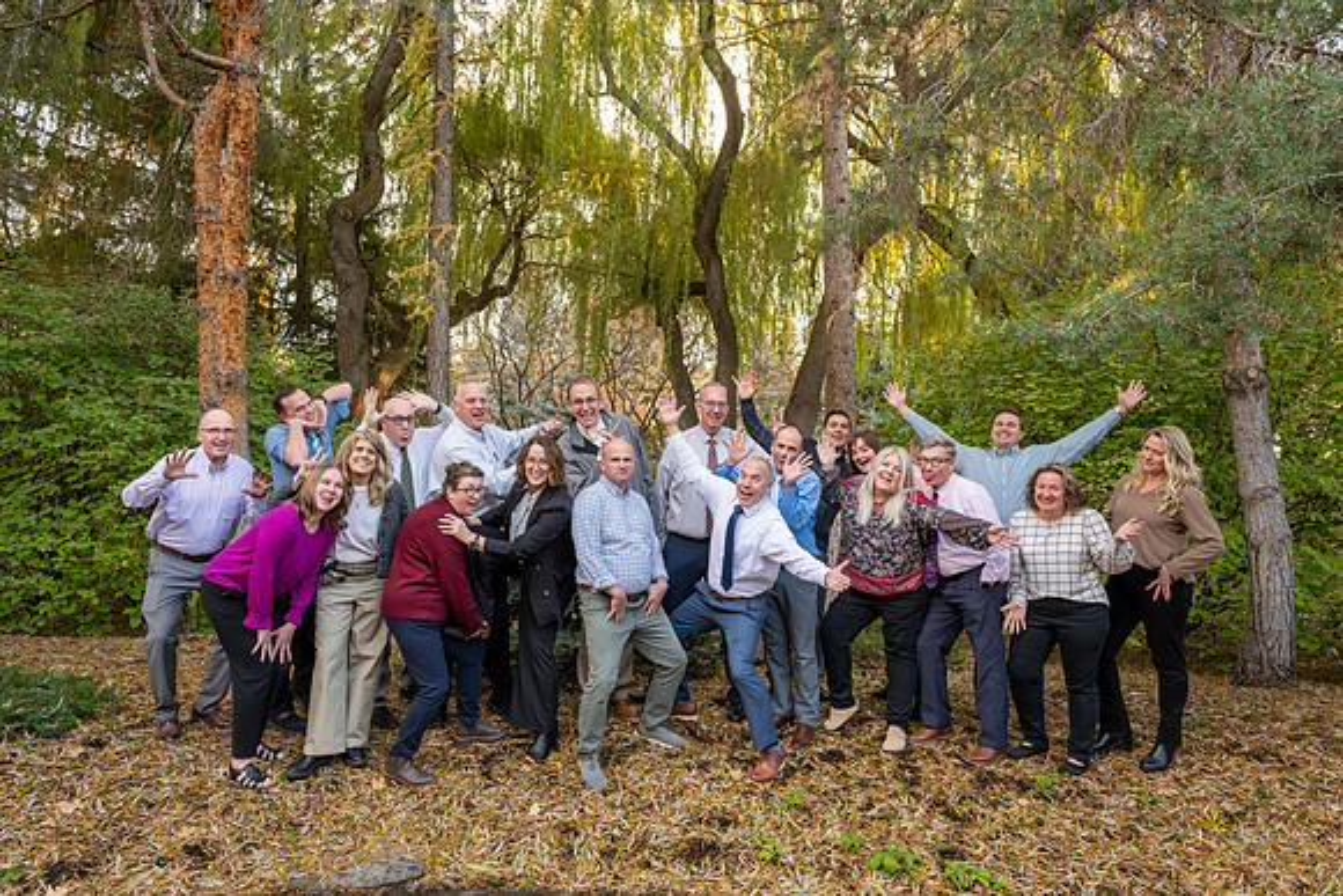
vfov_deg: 53.2
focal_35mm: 24
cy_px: 448
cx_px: 672
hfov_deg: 73.7
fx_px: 896
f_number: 6.3
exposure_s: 1/160
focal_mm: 24
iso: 2500
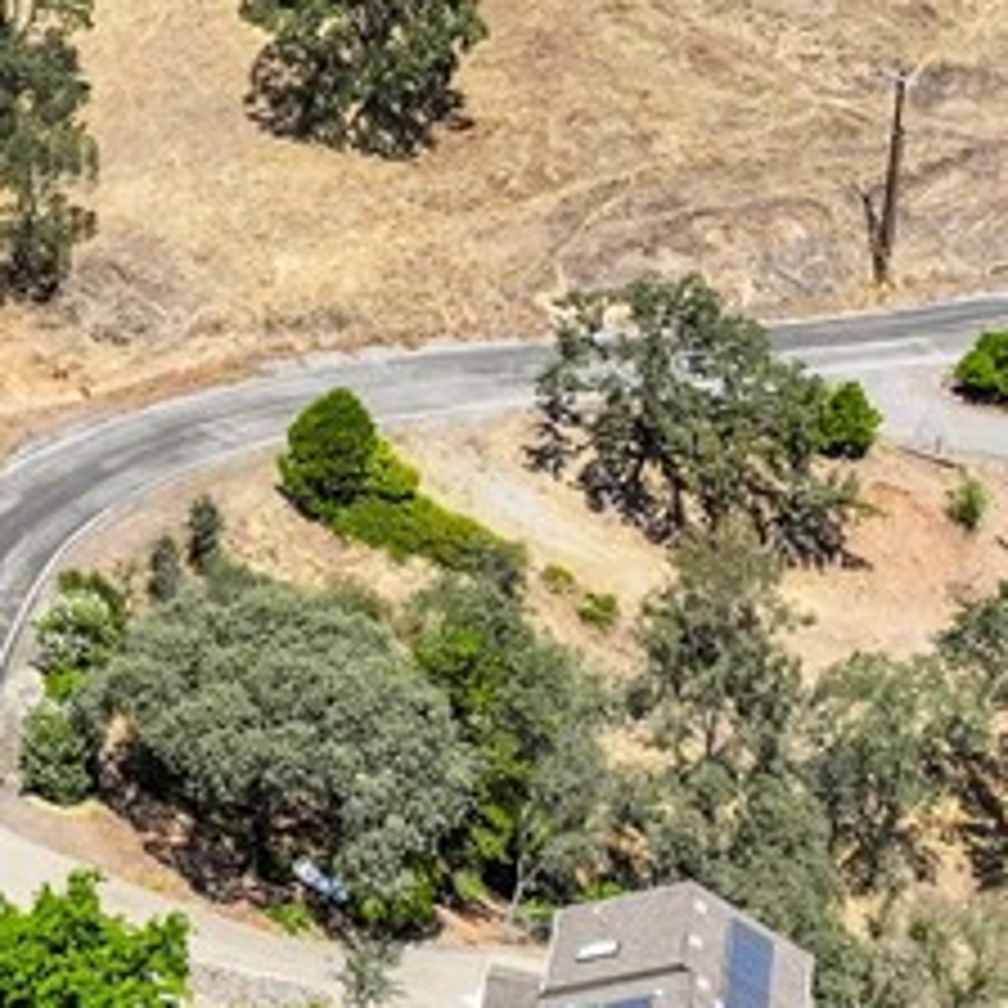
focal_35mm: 97
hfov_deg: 16.9
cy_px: 412
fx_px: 3196
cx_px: -288
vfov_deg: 17.9
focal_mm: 12.29
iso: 130
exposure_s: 1/2000
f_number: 3.2
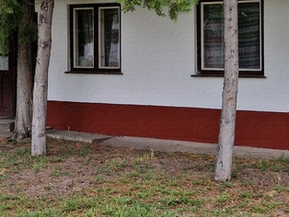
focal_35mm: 75
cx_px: 150
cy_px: 36
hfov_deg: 26.0
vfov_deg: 19.4
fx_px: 627
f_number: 1.8
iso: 50
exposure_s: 1/286
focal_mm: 5.4
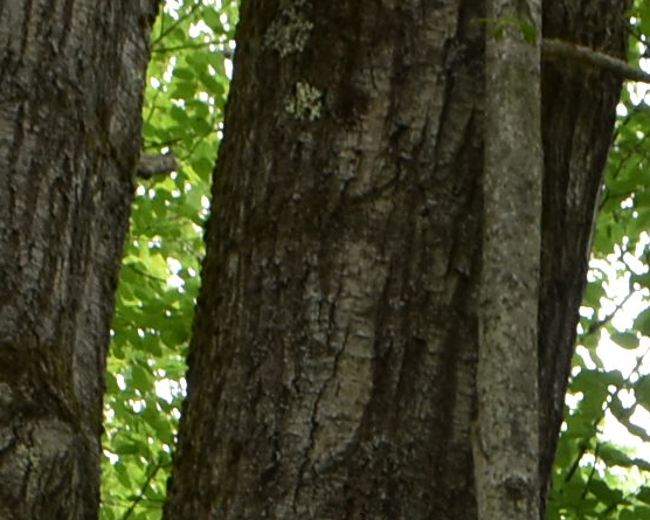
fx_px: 3944
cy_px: 1499
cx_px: 704
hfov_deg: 9.3
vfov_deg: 6.9
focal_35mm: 205
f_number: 5.6
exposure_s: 1/125
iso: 400
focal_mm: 18
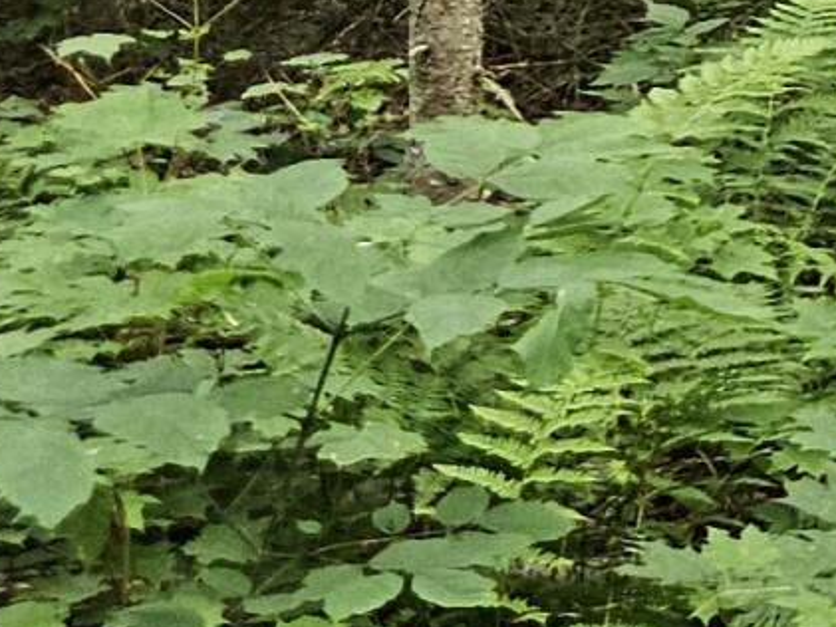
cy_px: -288
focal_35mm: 164
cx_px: 2345
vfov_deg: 8.9
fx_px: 3962
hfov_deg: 9.8
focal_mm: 5.4
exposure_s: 1/180
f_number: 1.8
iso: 200
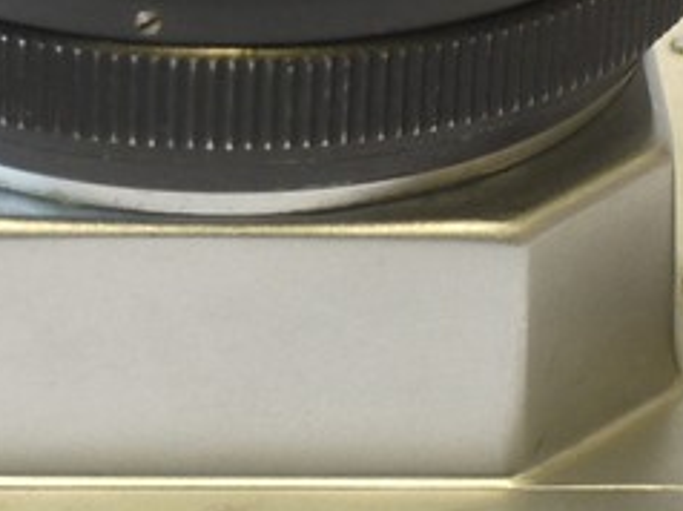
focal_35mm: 303
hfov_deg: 6.5
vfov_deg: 4.9
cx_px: 232
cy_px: 161
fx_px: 5972
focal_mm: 30
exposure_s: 1/25
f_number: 8
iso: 400
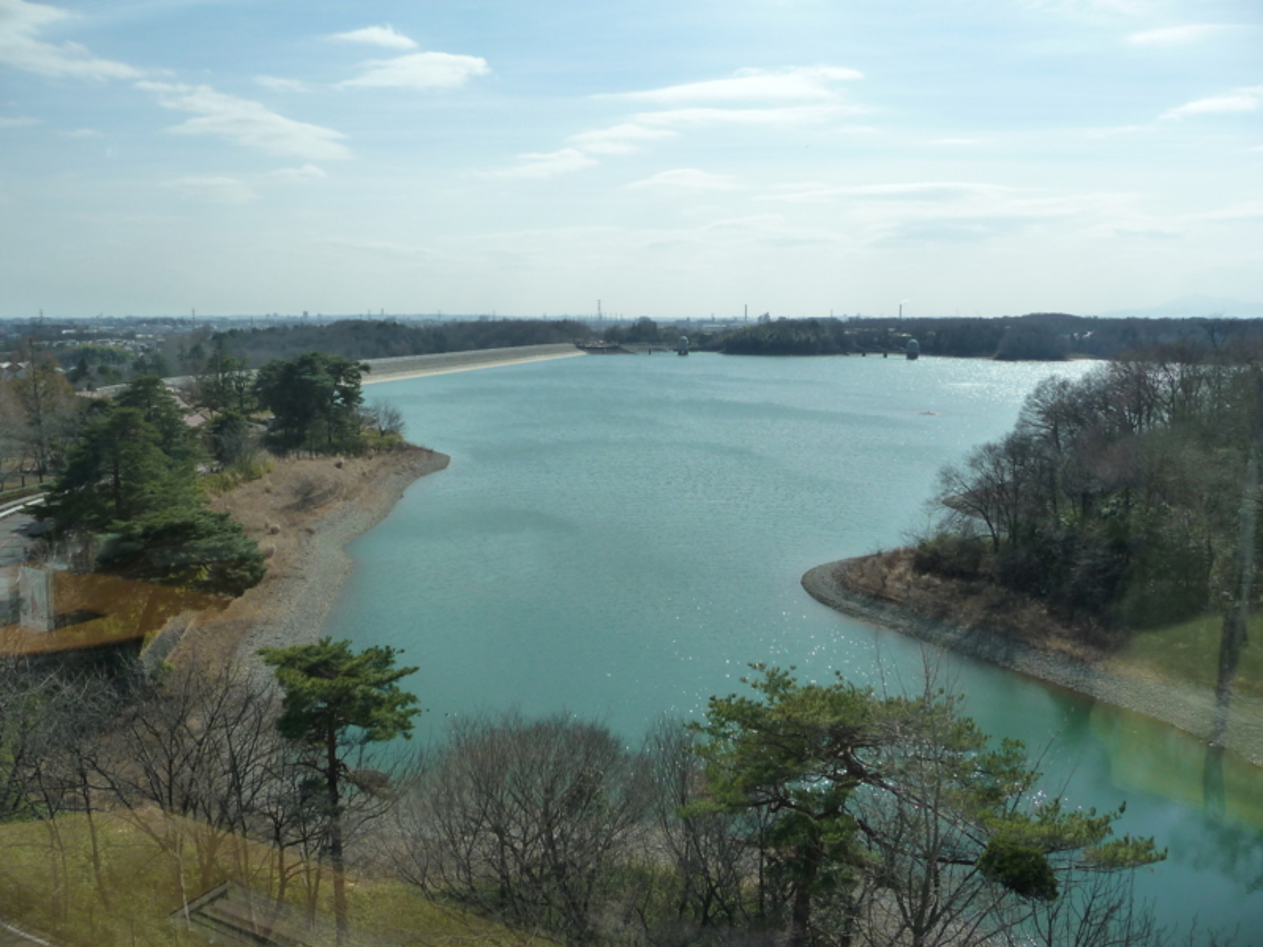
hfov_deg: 63.4
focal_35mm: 28
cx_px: 632
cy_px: 474
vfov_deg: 49.7
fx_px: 1022
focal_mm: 4.7
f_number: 8
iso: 160
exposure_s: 1/320
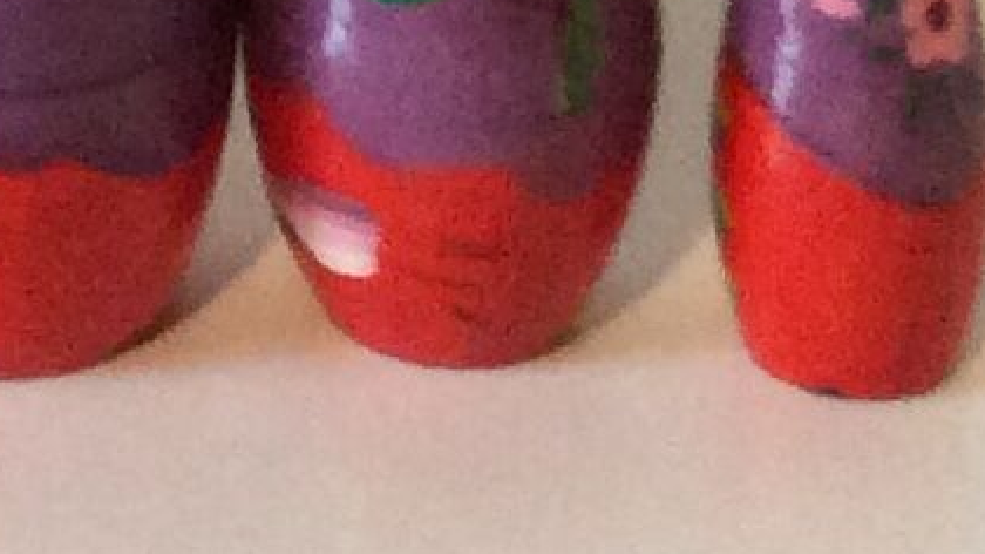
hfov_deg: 9.4
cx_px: -971
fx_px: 5614
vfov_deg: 5.3
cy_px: -1106
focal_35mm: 215
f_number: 2.4
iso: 160
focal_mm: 3.3
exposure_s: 1/25
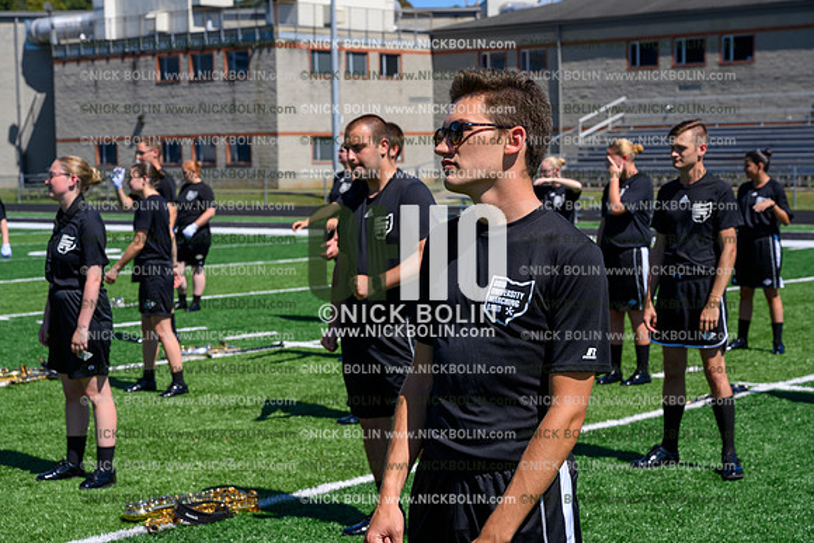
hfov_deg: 28.8
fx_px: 1583
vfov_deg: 19.5
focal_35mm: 70
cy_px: 272
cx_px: 407
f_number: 8
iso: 160
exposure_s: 1/500
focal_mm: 70
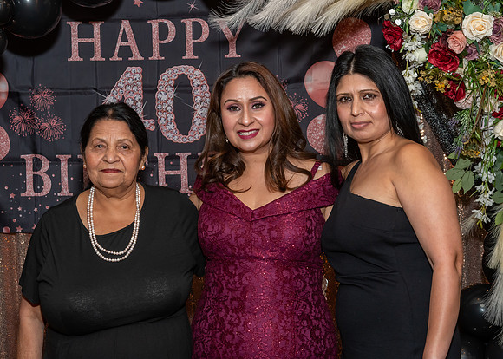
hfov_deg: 30.1
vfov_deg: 21.7
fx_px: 935
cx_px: 249
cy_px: 167
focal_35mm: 65
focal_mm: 38
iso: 500
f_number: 9
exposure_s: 1/250
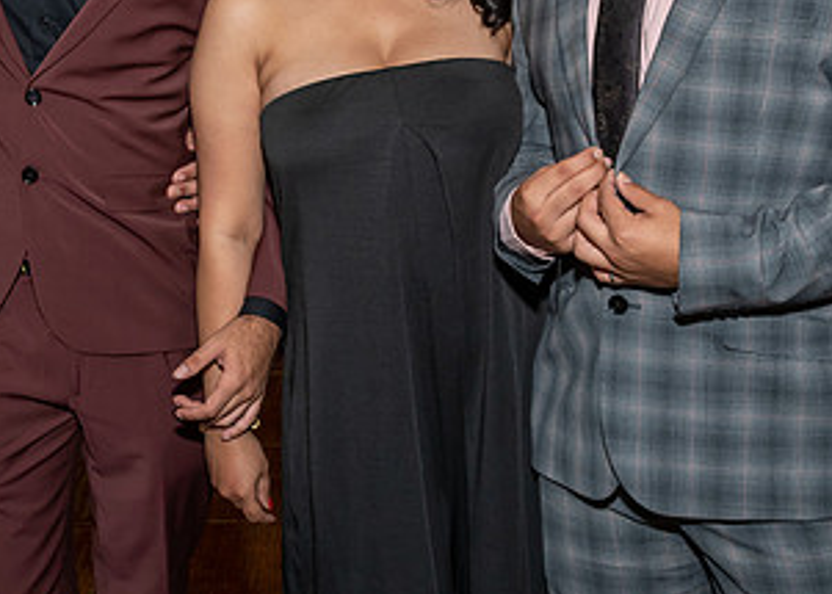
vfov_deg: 20.3
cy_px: 83
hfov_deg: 28.1
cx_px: 172
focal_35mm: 69
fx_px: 1630
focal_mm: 20
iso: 500
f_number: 8
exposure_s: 1/250
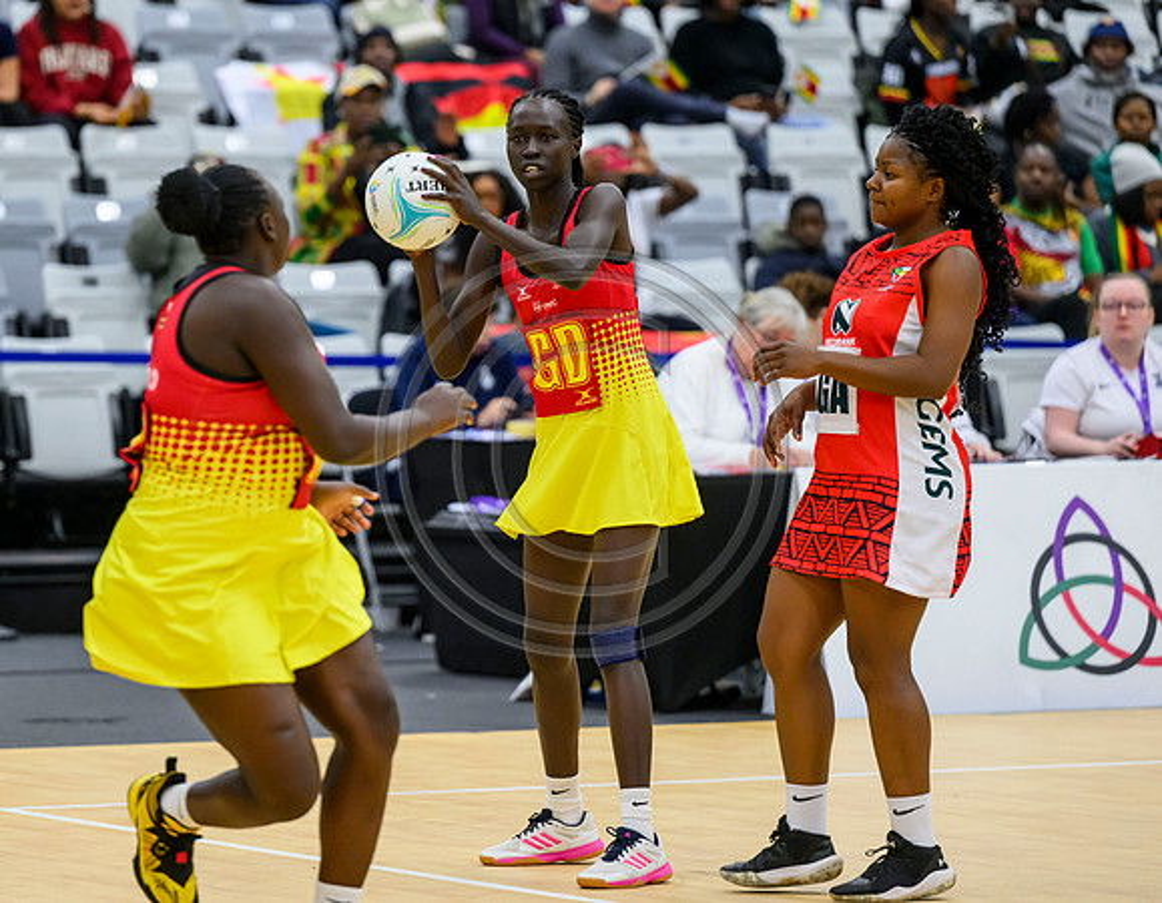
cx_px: 478
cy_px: 395
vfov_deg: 6.1
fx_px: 8462
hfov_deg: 7.9
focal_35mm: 249
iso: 4000
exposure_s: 1/1000
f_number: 3.2
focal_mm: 200
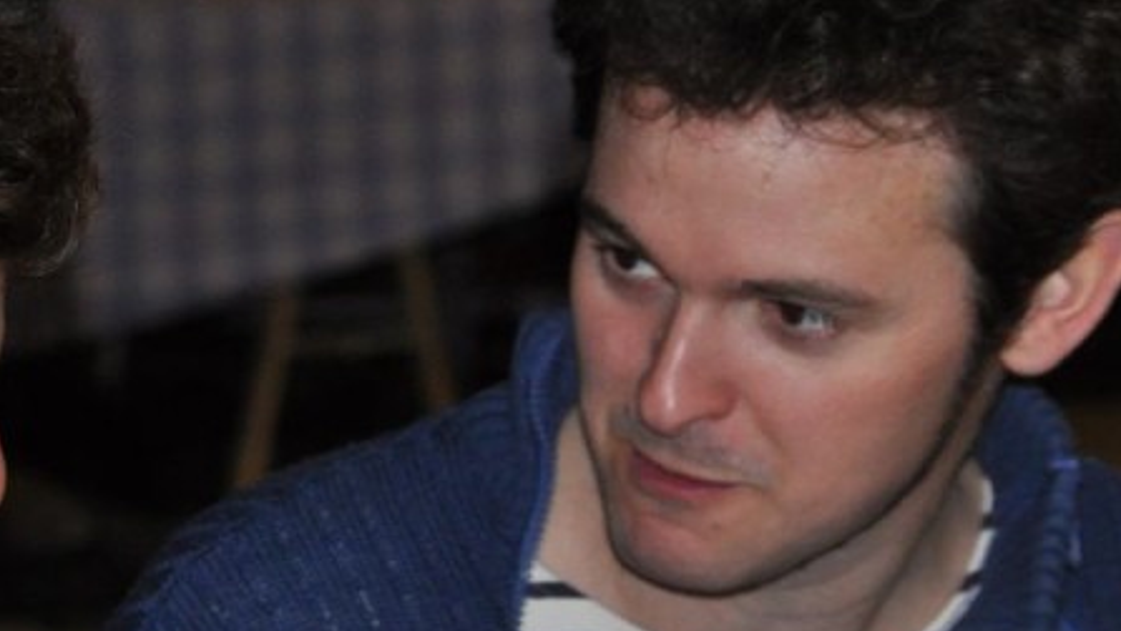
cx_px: 118
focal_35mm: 324
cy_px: 430
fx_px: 9632
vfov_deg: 3.8
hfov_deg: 6.6
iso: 800
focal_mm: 90
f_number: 5.3
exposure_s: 1/60
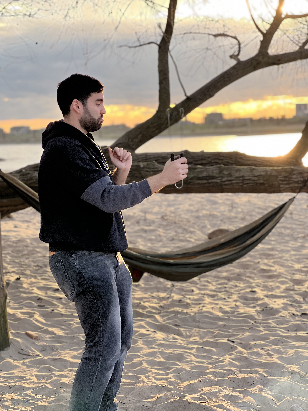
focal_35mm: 77
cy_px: 206
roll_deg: +3.6
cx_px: 154
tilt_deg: -3.2
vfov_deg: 25.3
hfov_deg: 19.1
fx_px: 913
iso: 40
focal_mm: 9
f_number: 2.8
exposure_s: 1/121
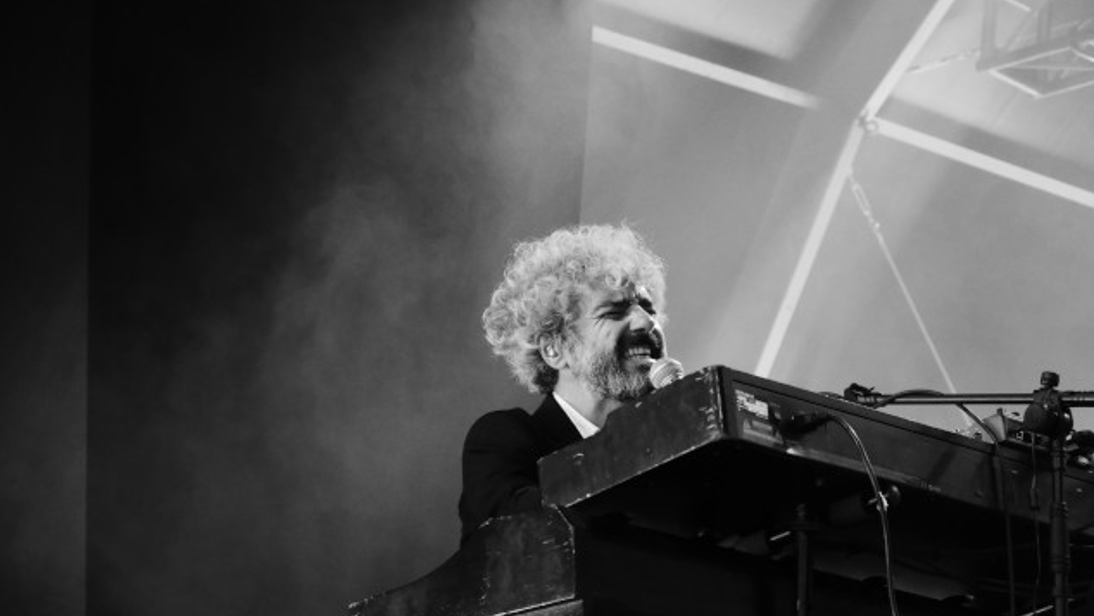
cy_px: 364
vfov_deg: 9.2
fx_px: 3830
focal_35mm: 132
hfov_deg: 16.3
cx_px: 545
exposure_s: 1/80
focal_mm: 60
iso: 3200
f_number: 5.6
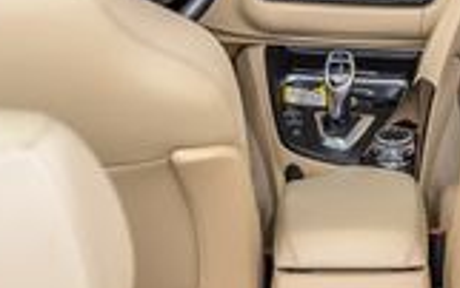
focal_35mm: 158
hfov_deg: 13.2
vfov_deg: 8.3
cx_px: 369
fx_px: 1983
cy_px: 17
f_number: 4
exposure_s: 1/500
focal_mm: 38
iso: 400
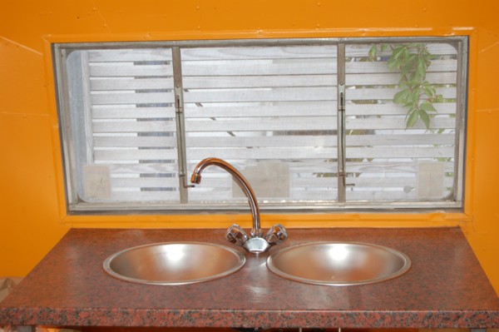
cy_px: 166
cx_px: 250
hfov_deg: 29.3
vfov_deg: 19.7
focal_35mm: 69
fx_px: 956
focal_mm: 46
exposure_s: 1/60
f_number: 5.3
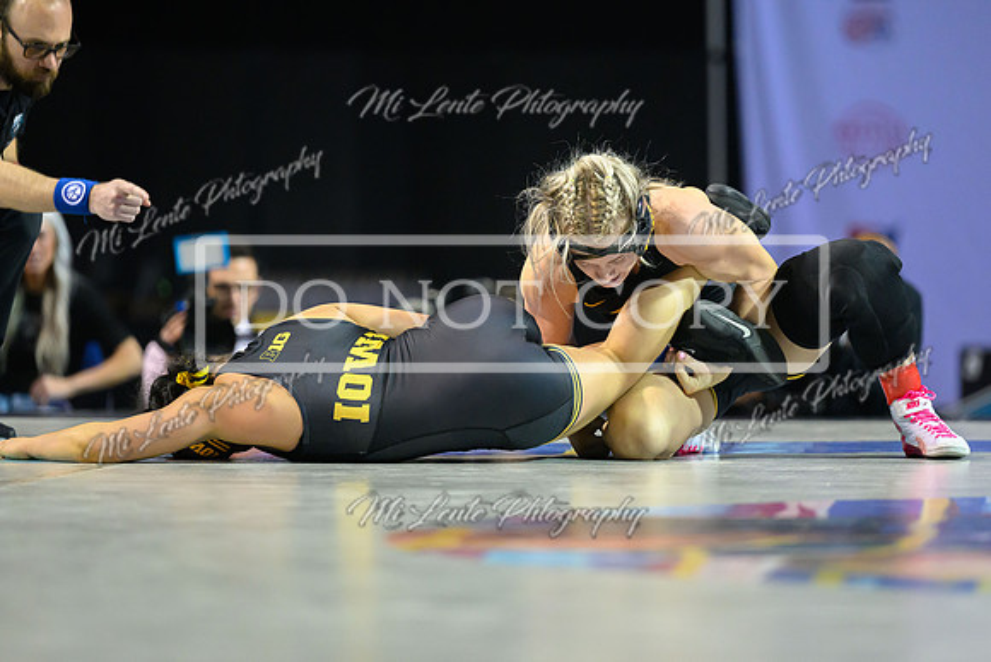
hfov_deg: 9.0
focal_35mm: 229
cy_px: 310
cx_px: 543
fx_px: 6306
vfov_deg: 6.0
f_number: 2.8
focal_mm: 185
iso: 5000
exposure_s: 1/1000
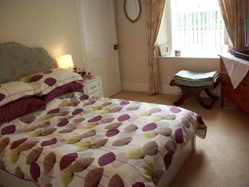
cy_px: 94
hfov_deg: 51.4
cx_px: 124
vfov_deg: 39.6
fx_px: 259
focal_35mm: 36
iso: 200
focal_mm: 6
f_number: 2.7
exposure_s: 1/129
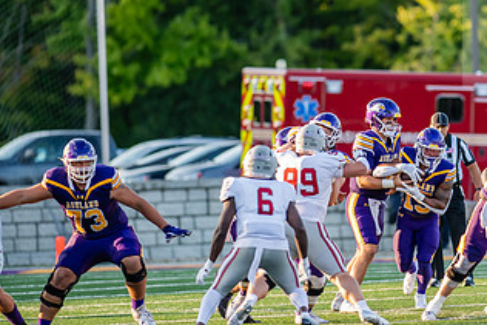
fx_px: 7443
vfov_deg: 2.5
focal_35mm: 550
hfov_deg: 3.7
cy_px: 146
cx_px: 416
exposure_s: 1/1000
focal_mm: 300
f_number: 3.2
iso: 640
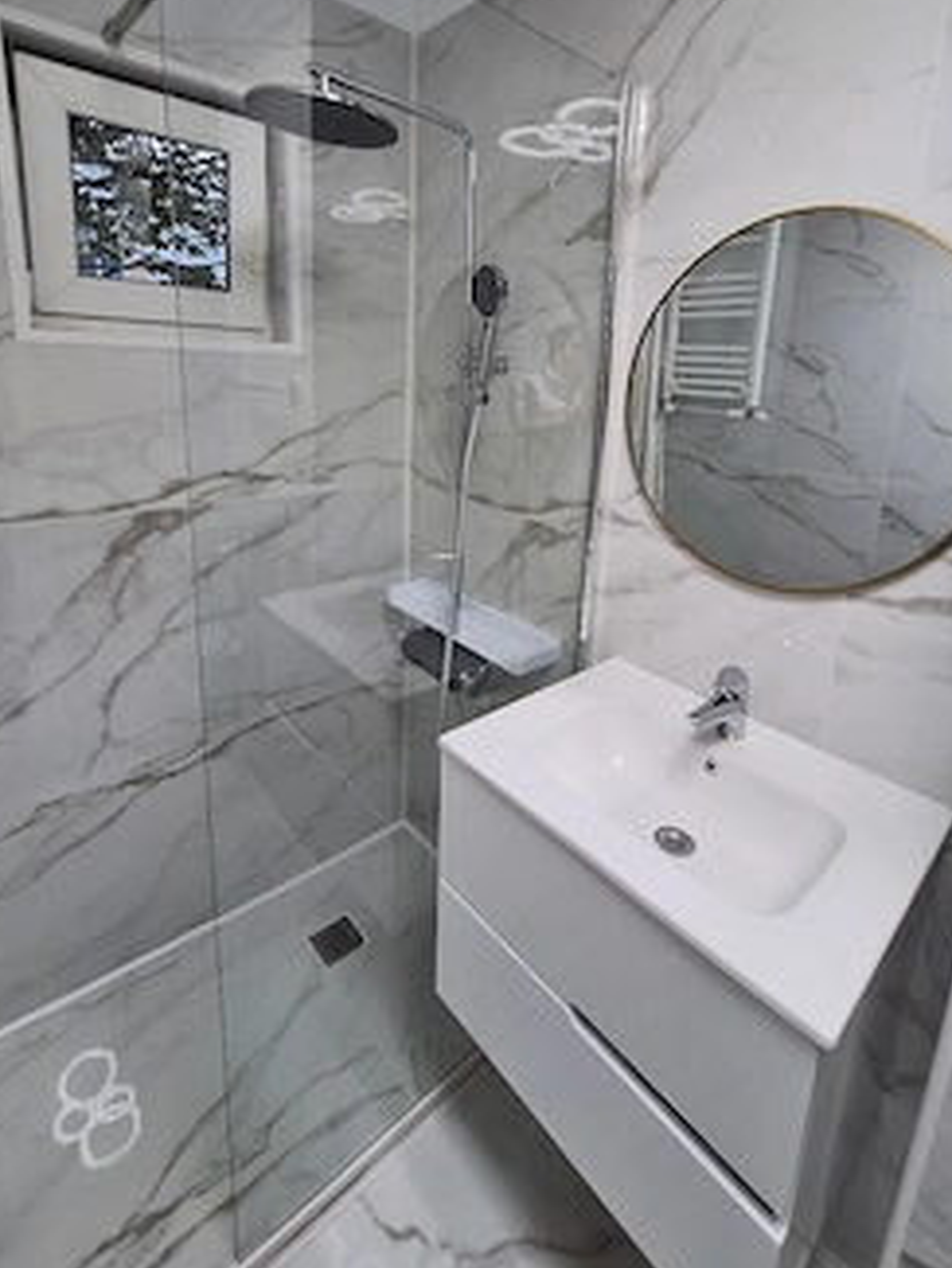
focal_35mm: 16
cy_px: 499
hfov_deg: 78.1
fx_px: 586
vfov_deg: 93.1
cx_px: 496
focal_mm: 1.74
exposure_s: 1/60.2
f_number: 2.2
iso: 50
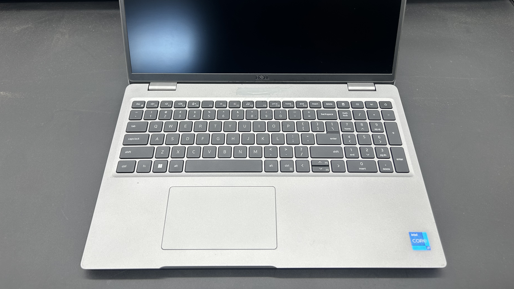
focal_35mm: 31
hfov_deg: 62.6
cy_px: 79
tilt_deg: -47.4
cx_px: 261
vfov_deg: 37.0
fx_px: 422
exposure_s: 1/121
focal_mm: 5.7
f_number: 1.5
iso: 40
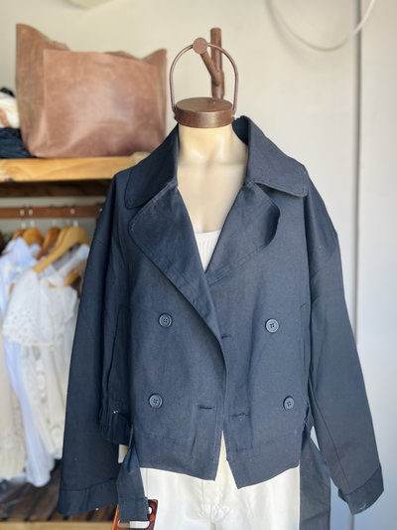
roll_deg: +1.4
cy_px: 265
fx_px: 397
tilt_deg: -3.7
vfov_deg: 67.3
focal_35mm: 26
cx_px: 198
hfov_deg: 53.1
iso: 50
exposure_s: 1/121
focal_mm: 5.1
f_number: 1.6
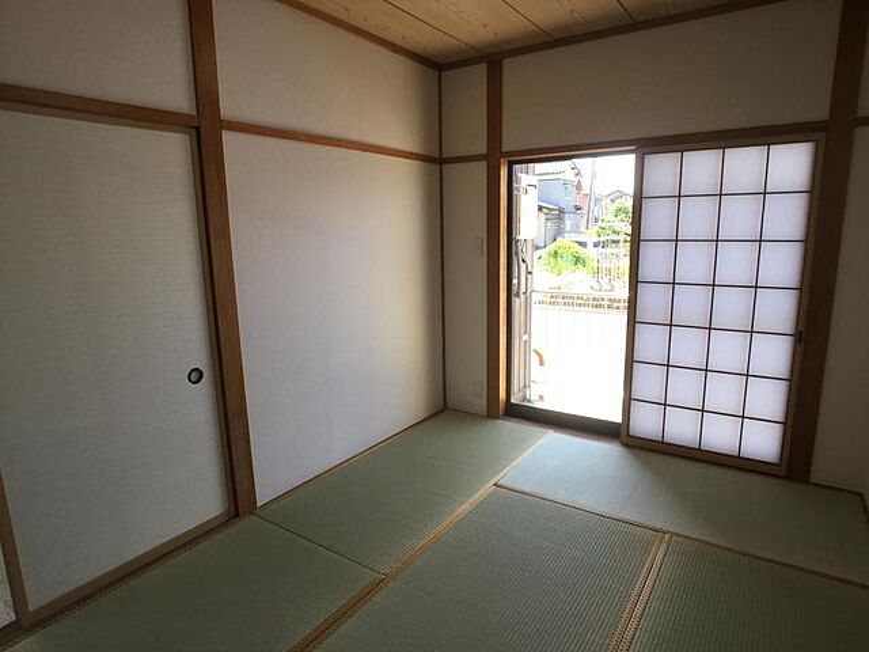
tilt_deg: -10.5
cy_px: 326
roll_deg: +1.2
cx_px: 434
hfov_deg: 58.4
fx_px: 778
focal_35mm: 31
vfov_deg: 45.4
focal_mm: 3.3
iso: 32
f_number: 2.4
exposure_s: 1/120
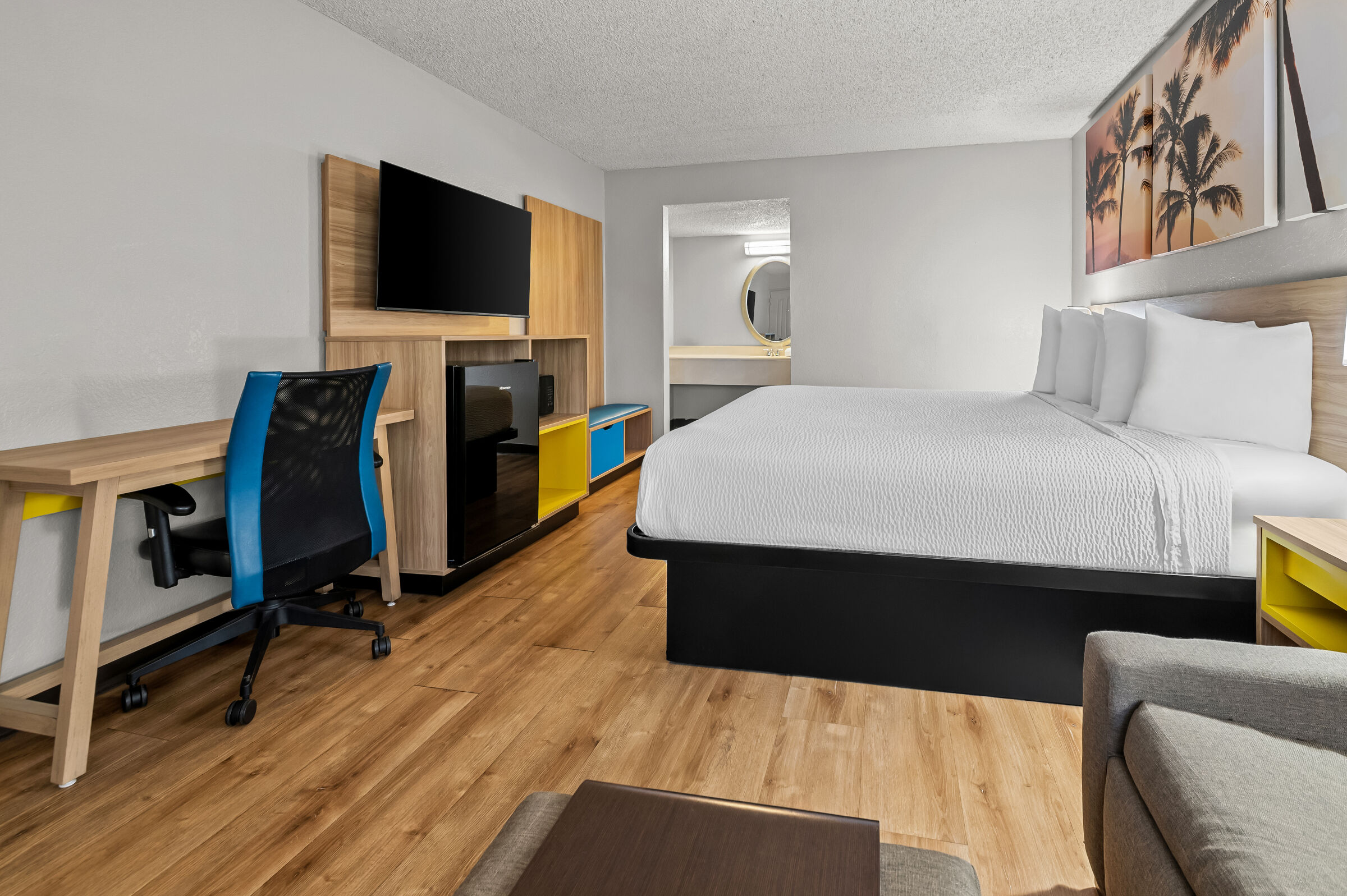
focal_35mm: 15
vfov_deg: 76.4
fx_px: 561
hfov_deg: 100.0
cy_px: 361
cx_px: 752
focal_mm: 12
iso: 400
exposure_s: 1.6
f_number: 8
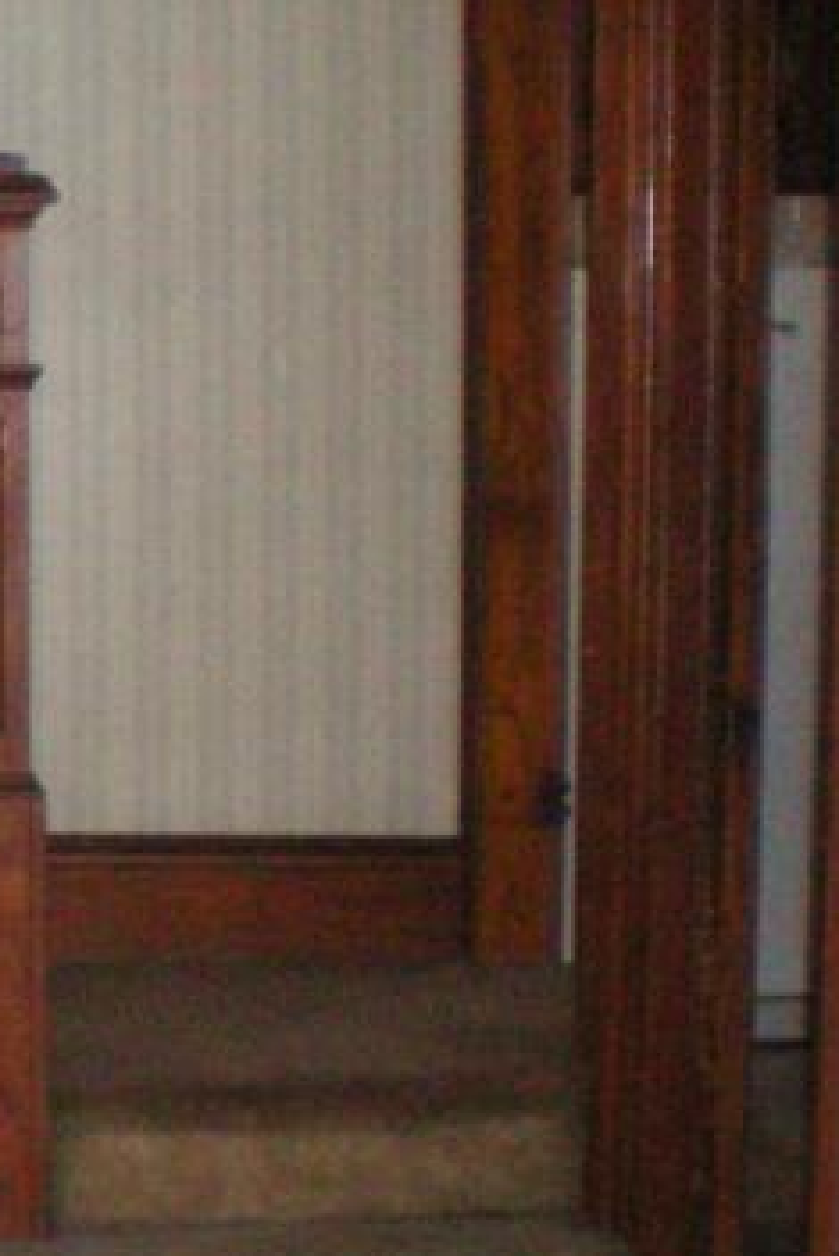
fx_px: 4016
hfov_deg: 10.9
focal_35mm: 115
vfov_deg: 17.8
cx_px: -800
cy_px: 739
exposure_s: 1/60
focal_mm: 6.3
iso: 400
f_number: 3.1
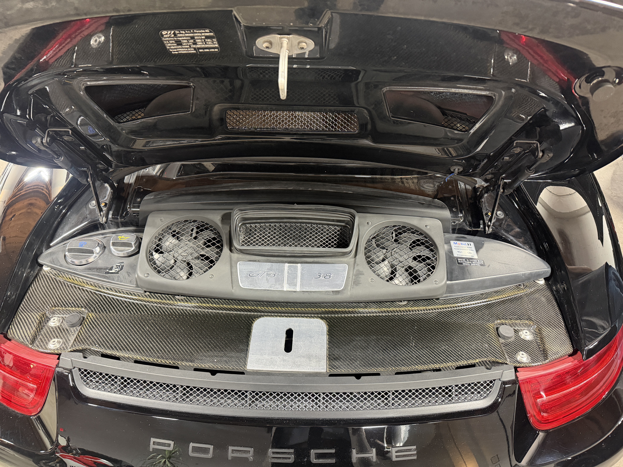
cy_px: 234
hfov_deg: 71.6
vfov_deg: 56.8
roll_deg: -1.1
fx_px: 432
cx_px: 312
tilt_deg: -38.2
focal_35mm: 24
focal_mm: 6.76
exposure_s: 1/40
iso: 640
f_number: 1.78
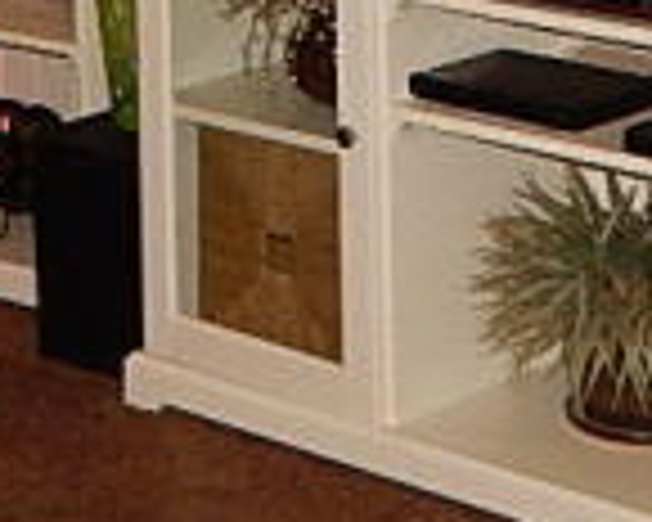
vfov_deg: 9.0
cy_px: -590
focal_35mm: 159
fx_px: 3068
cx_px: 81
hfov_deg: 12.1
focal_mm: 4
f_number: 3
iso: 200
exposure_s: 1/30
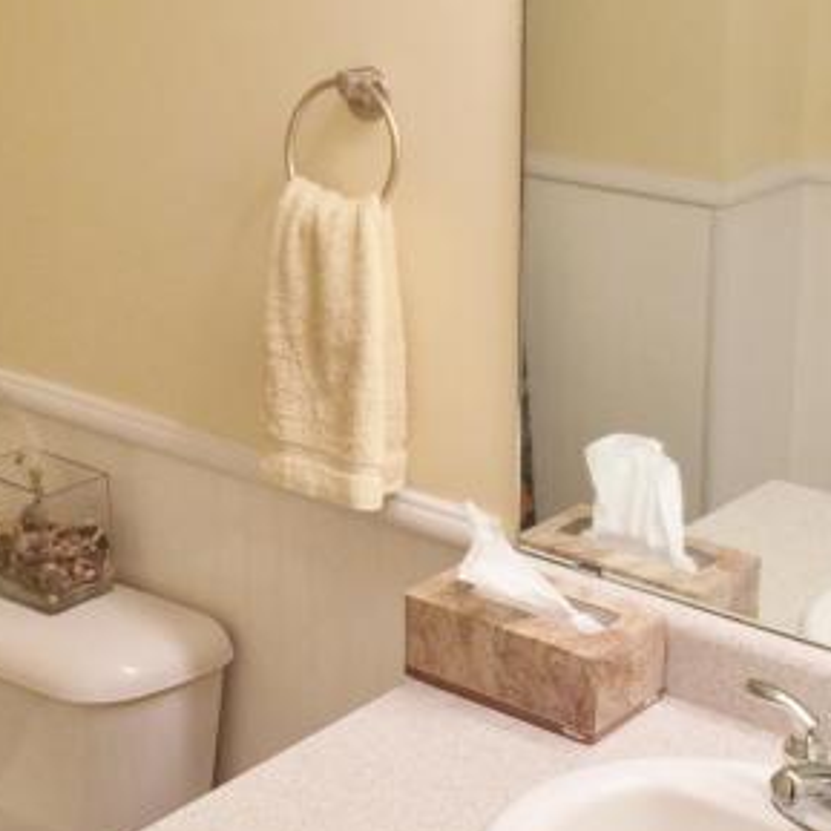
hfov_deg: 25.4
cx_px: 440
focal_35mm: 68
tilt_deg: -17.1
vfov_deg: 25.3
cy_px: 365
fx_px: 1847
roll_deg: +0.4
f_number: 2.2
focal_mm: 4.15
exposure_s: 1/40
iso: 40
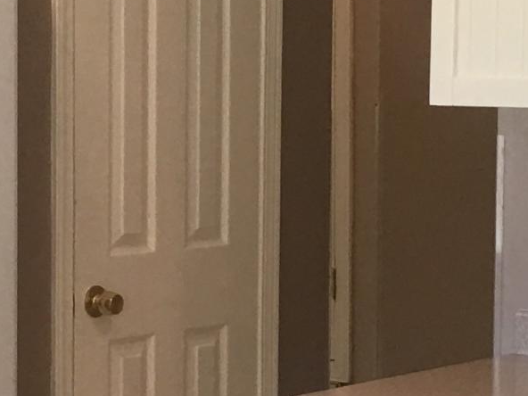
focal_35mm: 147
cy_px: 276
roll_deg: -0.4
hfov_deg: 13.4
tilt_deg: -5.3
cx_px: 320
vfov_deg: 10.1
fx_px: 2242
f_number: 2.2
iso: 32
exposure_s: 1/30
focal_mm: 4.15
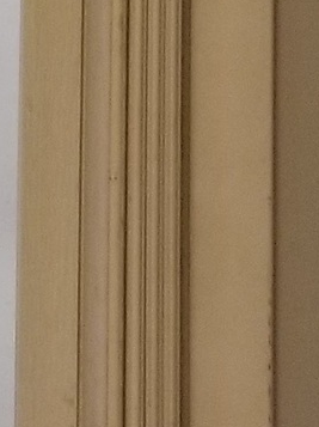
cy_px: 109
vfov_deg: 11.7
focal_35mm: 168
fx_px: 2068
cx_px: -527
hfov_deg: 8.0
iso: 200
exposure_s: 1/33
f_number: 1.7
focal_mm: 4.25
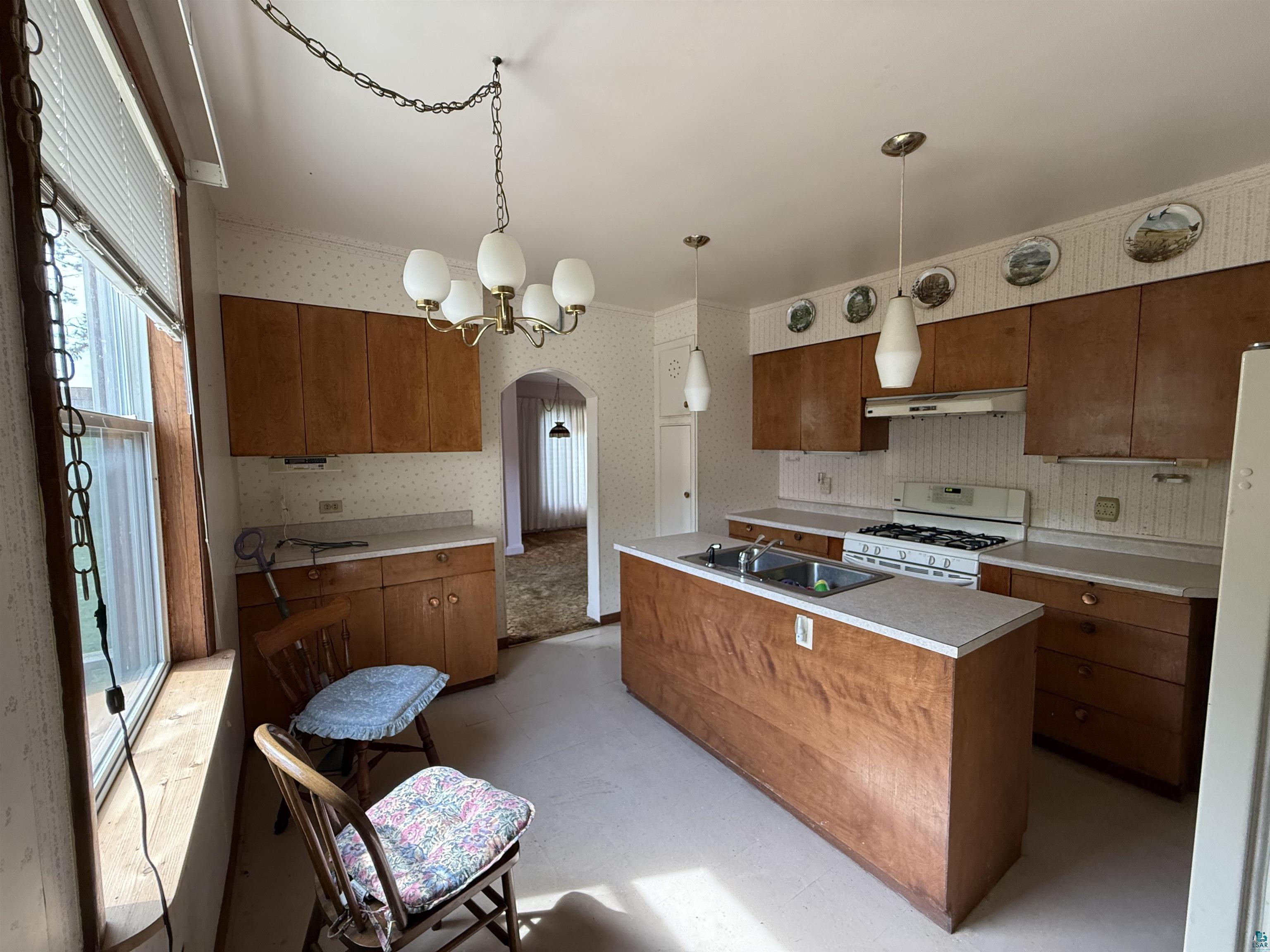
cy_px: 476
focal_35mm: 14
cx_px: 635
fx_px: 514
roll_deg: +0.8
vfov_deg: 85.7
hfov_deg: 102.1
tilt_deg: -4.1
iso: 250
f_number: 2.2
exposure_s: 1/99
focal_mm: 2.22
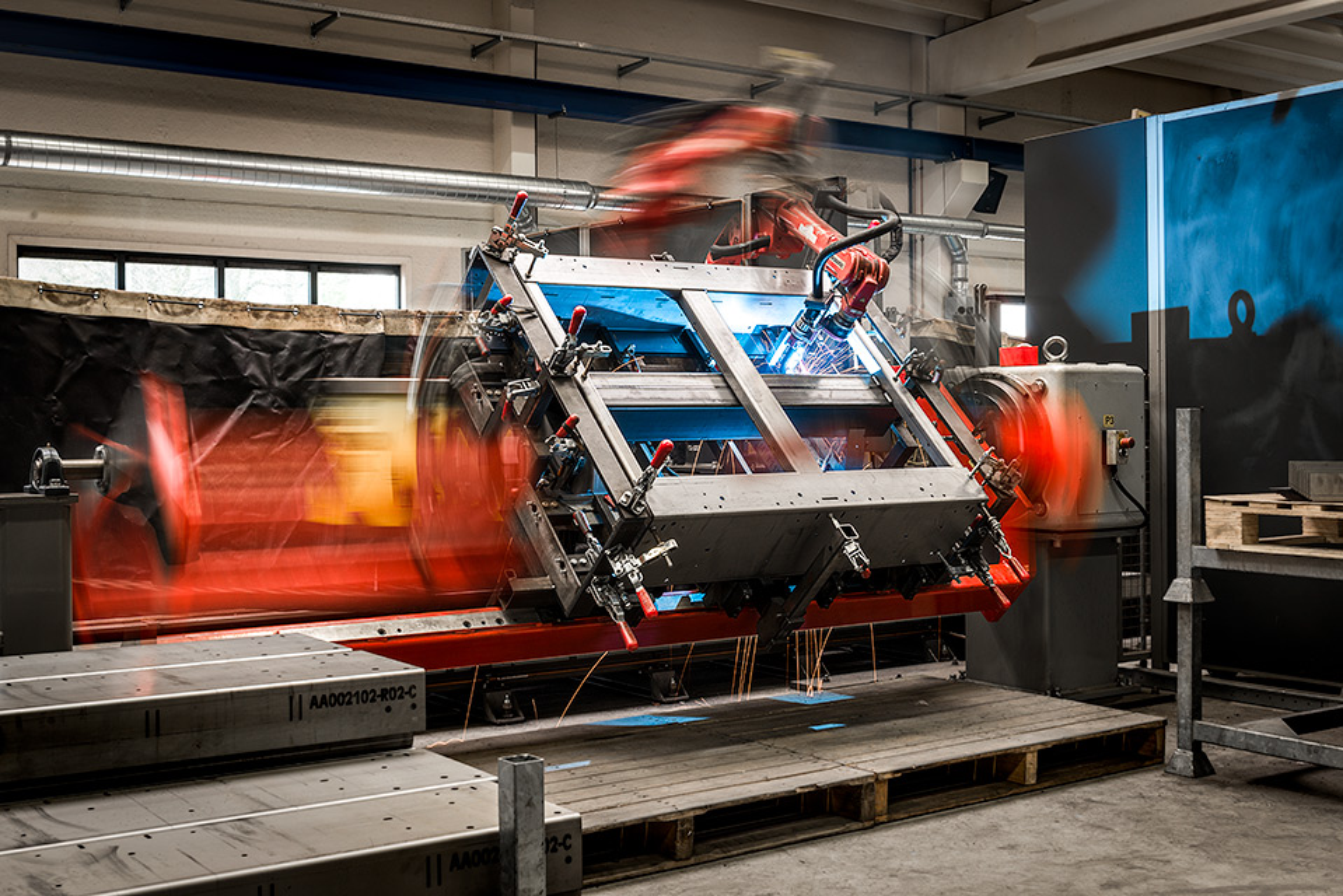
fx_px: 1418
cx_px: 672
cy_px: 448
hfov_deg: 50.7
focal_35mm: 38
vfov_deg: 35.1
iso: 100
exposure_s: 1/1.43
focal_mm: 38
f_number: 13
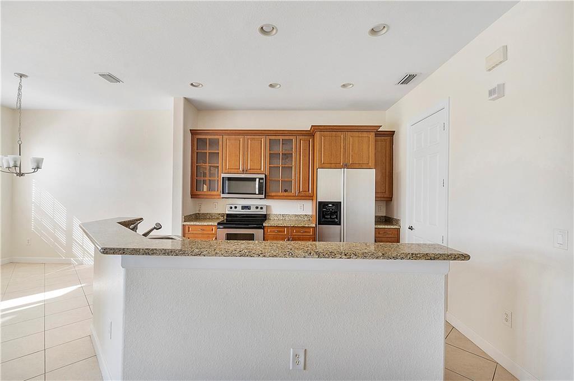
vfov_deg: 77.2
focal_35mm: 15
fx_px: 239
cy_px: 190
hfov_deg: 100.4
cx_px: 287
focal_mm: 10
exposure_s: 1/10
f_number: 11
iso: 160
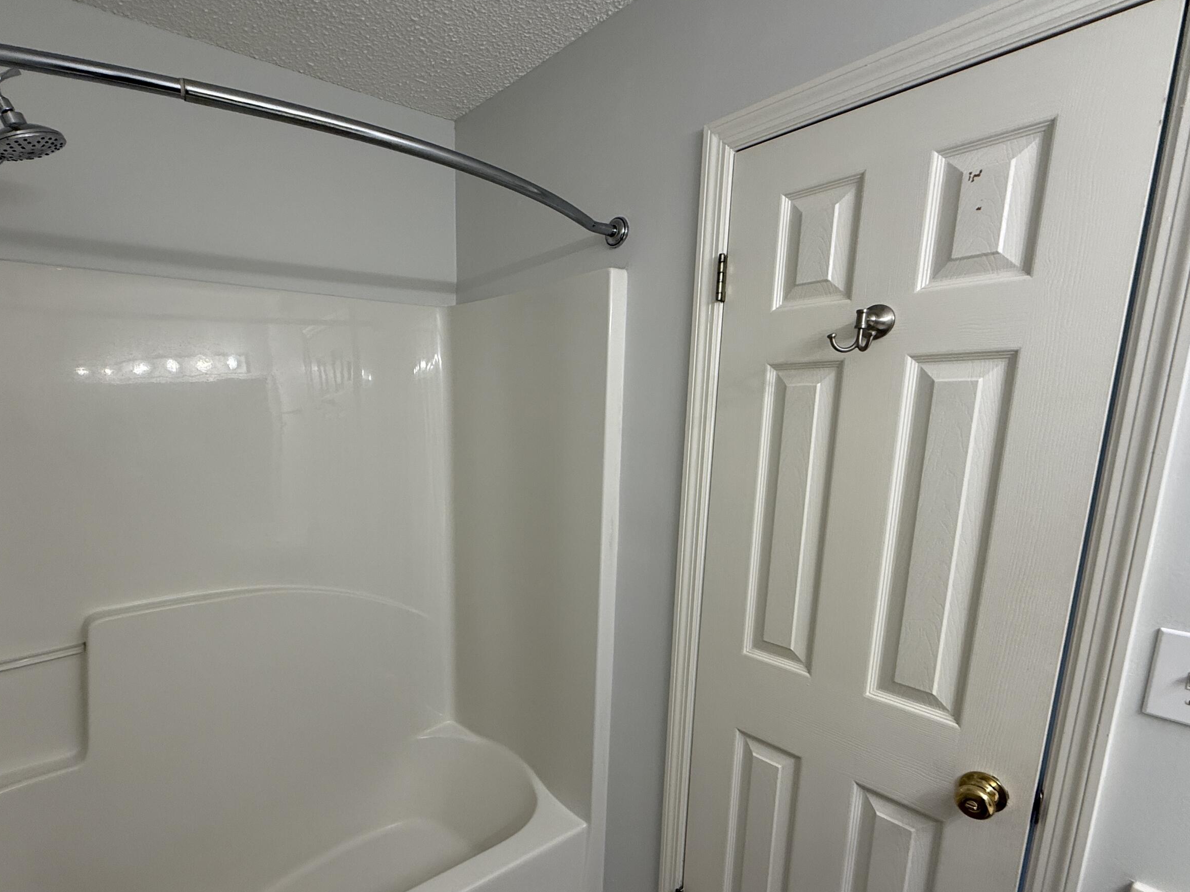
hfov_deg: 87.1
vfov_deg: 71.0
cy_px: 526
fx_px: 619
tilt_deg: -9.9
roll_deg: -0.3
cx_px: 506
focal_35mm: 18
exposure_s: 1/120
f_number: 2.2
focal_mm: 2.22
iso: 100
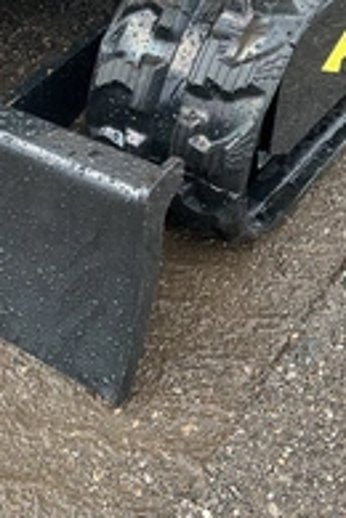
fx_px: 894
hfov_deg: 21.2
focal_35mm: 62
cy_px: 194
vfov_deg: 32.2
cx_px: 3
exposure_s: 1/142
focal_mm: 3
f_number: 1.8
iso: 20
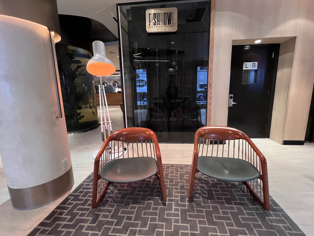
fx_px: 127
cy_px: 114
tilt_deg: -9.3
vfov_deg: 85.6
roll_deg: +1.9
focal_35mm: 14
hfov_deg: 102.0
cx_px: 161
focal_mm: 1.57
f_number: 1.8
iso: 800
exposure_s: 1/60
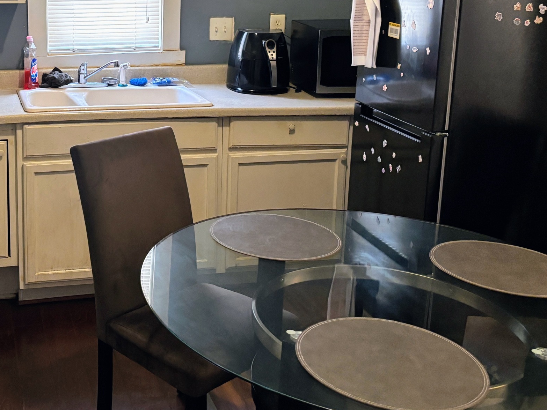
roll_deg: +0.5
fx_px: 806
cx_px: 98
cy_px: 82
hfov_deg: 36.1
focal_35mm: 51
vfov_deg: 28.0
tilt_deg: -9.4
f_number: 1.6
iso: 500
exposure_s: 1/40
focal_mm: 5.96
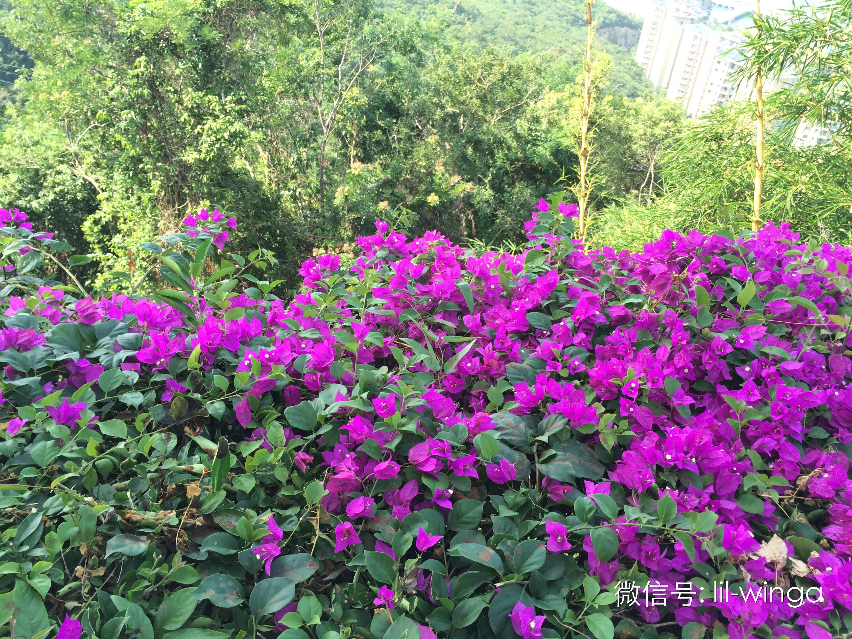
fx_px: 714
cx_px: 426
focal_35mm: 29
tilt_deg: -36.8
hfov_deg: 61.7
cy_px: 320
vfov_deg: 48.2
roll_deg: -5.2
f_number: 2.2
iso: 32
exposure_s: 1/270
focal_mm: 4.15
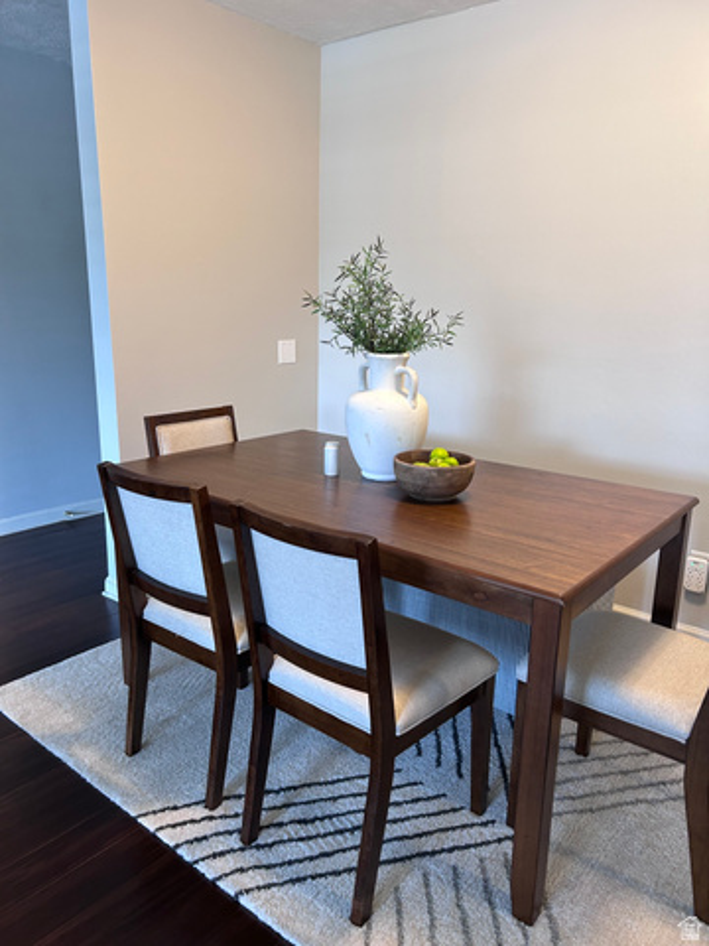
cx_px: 354
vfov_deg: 67.3
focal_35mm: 26
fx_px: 710
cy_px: 473
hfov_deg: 53.1
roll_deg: -2.3
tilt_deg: -14.8
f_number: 1.5
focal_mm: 5.7
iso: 100
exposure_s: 1/60
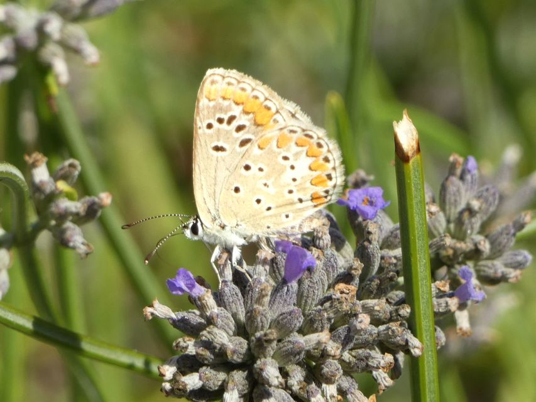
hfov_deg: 5.2
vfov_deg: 3.9
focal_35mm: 384
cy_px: 201
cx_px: 268
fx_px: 5947
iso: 80
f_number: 5.6
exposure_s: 1/100
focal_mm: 68.8
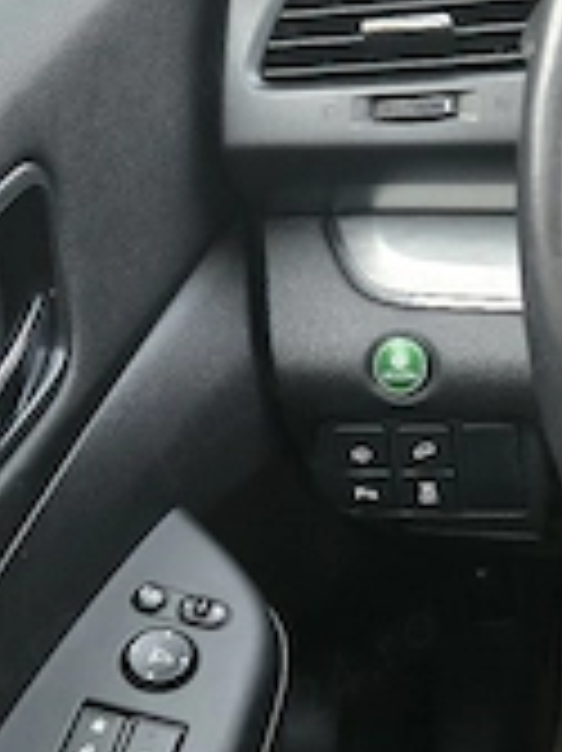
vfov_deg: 34.9
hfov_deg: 26.4
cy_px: 419
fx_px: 1192
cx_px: 382
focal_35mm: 55
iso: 1600
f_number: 1.8
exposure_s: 1/101
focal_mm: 5.4
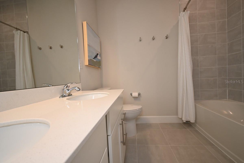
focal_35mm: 15
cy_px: 82
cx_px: 122
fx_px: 102
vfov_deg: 77.3
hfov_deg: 100.4
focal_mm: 10
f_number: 4.5
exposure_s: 1/60
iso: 280
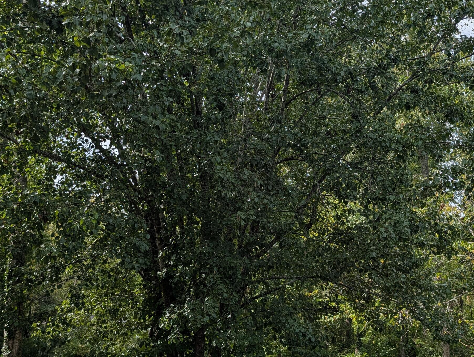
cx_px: 230
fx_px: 548
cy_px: 196
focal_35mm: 40
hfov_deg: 46.7
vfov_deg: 36.0
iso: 16
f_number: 1.68
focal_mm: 6.9
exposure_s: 1/1011
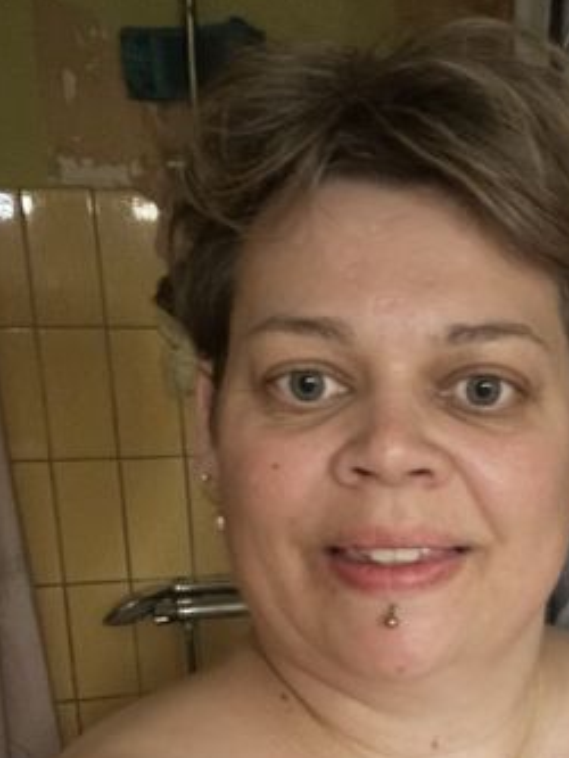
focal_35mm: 54
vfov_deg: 33.8
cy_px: 672
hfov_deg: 26.6
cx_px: 451
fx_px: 1183
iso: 1000
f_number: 1.9
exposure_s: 1/17
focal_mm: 2.69
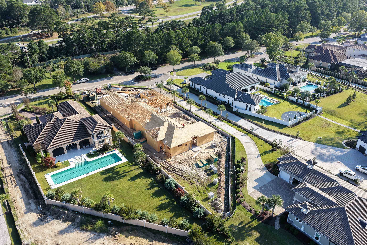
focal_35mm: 28
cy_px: 122
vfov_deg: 46.4
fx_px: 285
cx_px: 184
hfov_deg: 65.5
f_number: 2.8
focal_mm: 14.45
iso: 200
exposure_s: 1/800
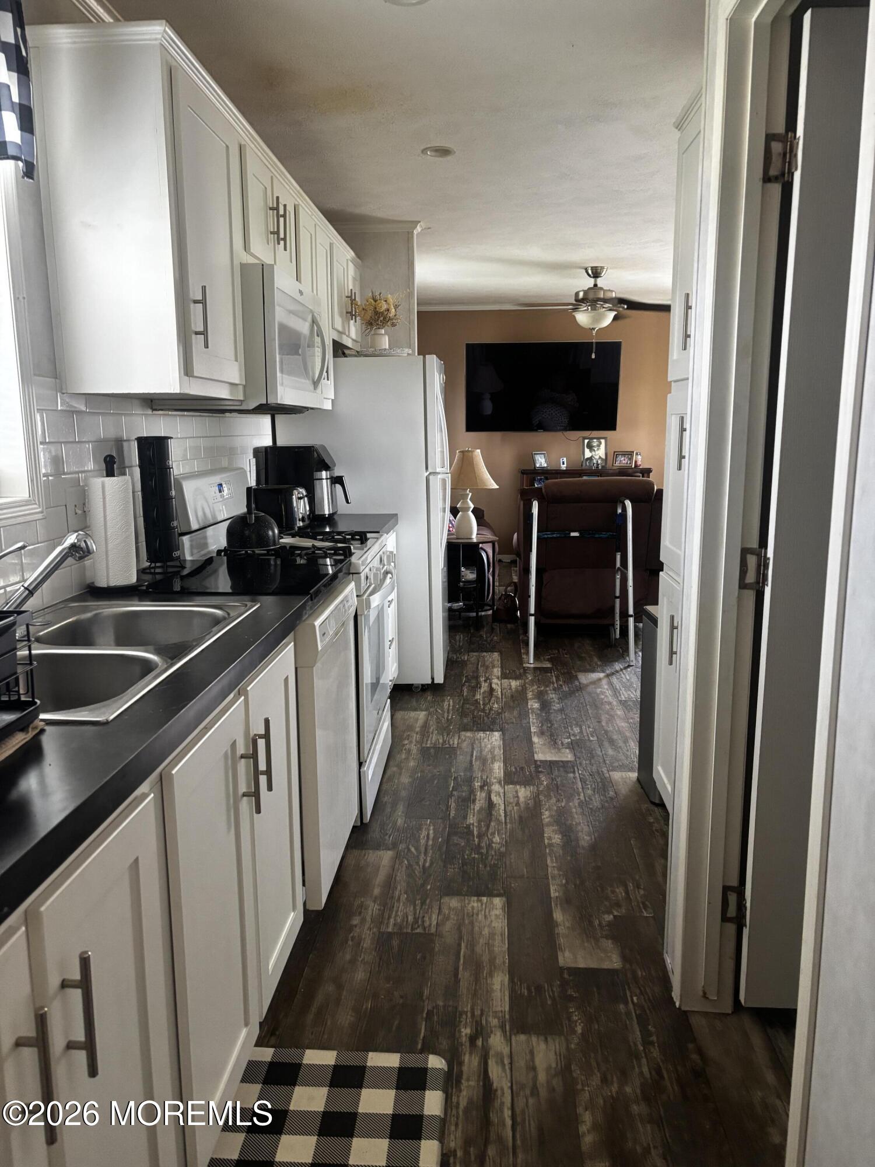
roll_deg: +1.8
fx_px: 876
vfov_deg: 67.3
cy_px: 584
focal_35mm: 26
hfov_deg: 53.1
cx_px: 438
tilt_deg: -7.1
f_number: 1.6
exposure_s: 1/60
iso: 320
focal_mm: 5.96
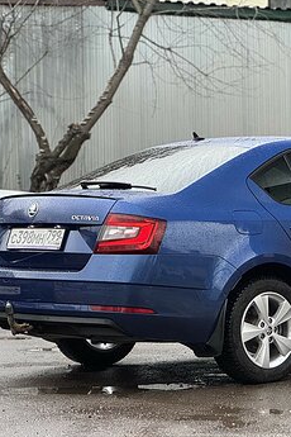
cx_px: 277
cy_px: 246
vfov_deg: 16.1
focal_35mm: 127
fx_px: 1540
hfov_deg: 10.7
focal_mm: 9
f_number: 2.8
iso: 400
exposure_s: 1/60
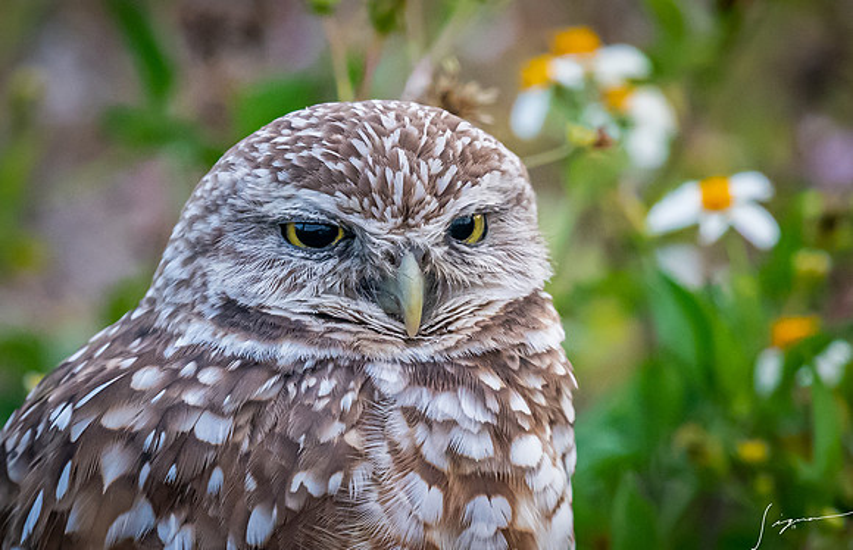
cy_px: 417
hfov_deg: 2.0
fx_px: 24997
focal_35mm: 1066
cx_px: 335
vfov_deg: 1.3
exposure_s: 1/1250
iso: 2000
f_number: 5.6
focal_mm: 420
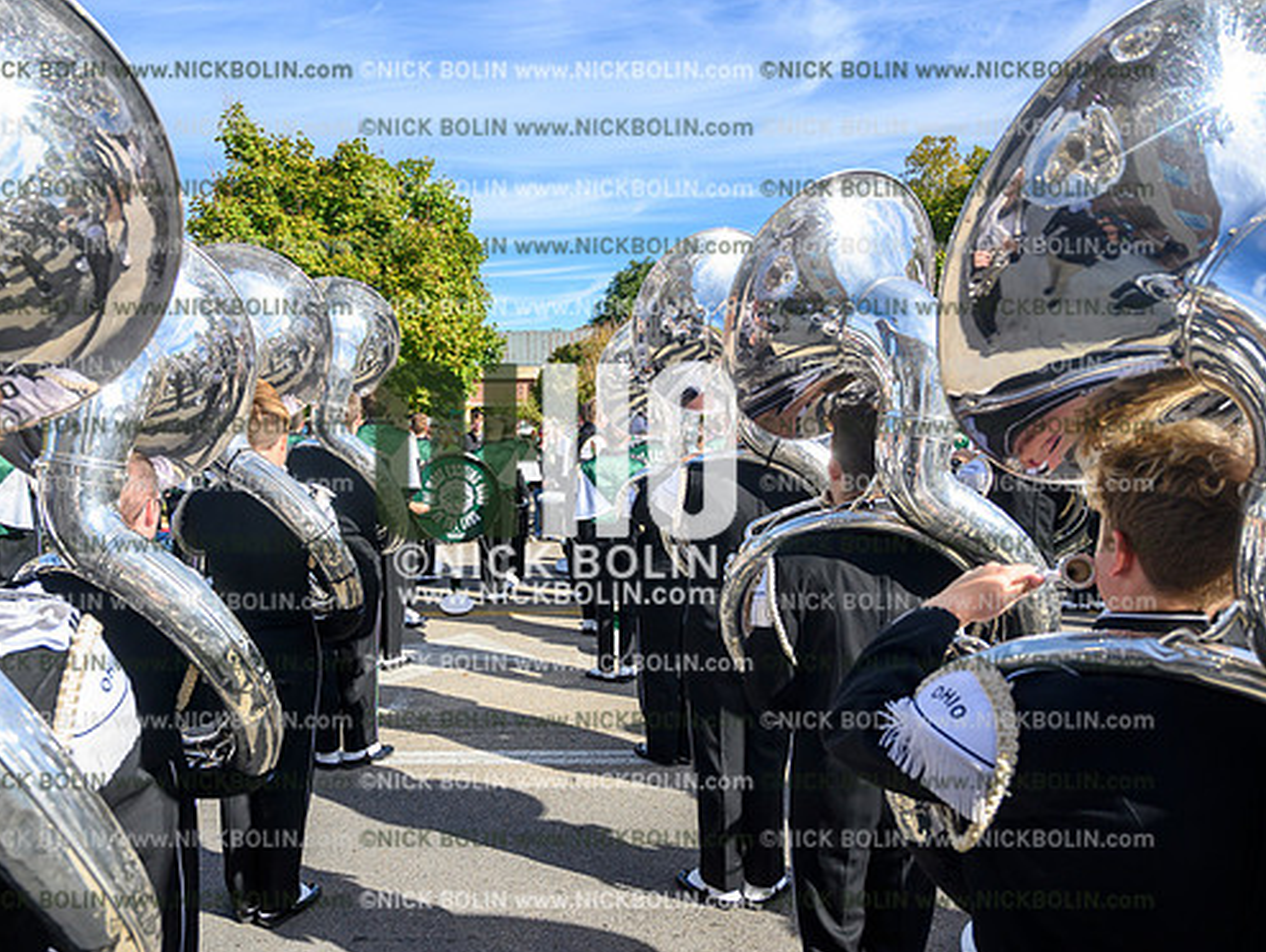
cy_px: 484
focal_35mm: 27
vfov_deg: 51.4
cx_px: 555
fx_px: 988
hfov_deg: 65.1
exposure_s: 1/800
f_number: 5
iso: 200
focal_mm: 24
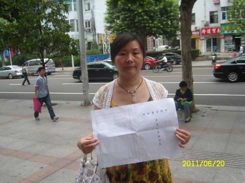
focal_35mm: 35
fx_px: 248
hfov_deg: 52.6
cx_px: 122
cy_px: 92
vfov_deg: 40.7
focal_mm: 5.8
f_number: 2.8
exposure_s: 1/323
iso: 50
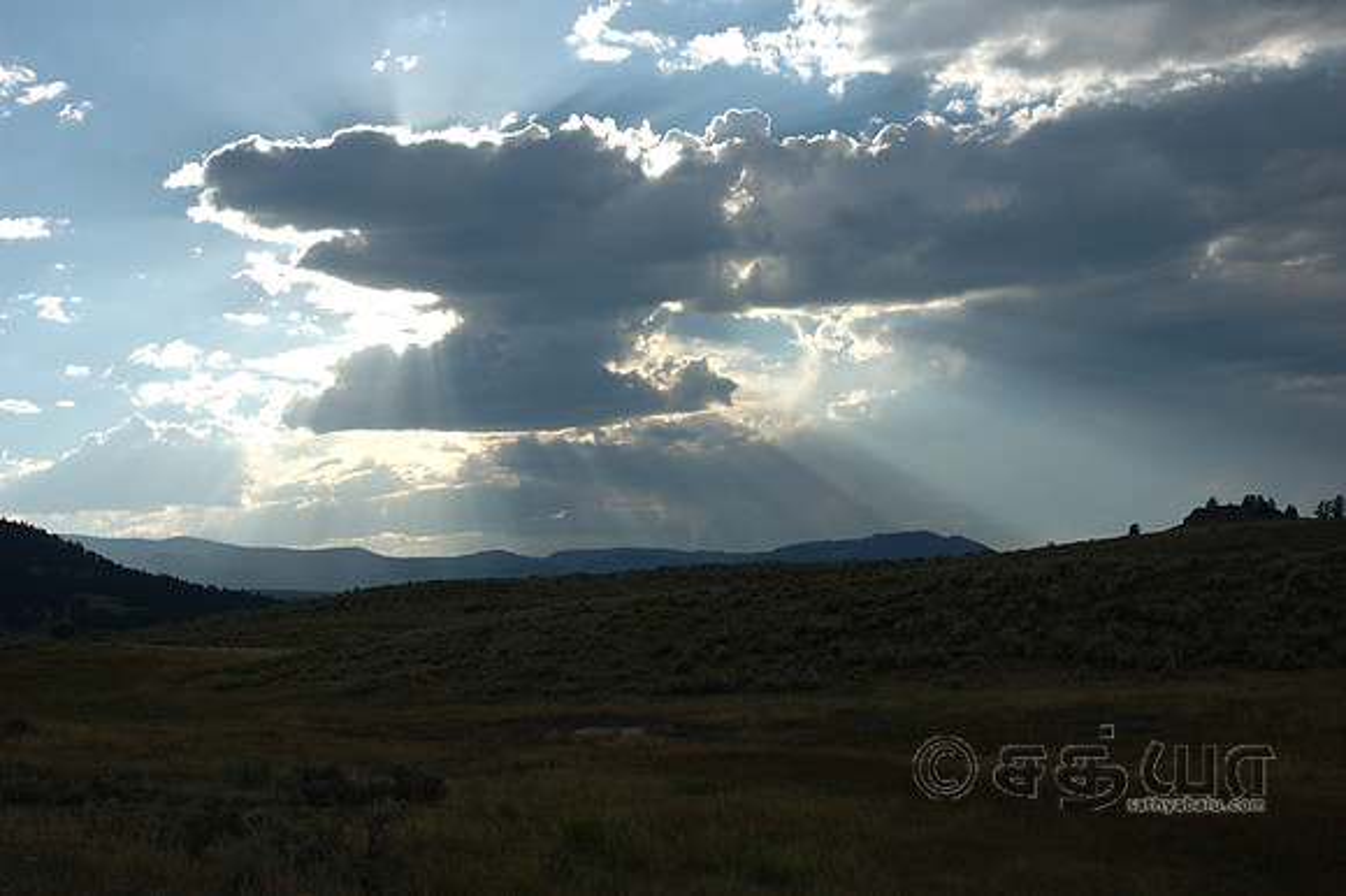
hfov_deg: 45.0
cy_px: 448
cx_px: 673
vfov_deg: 30.8
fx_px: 1625
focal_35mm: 44
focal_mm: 29
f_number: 10
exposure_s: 1/400
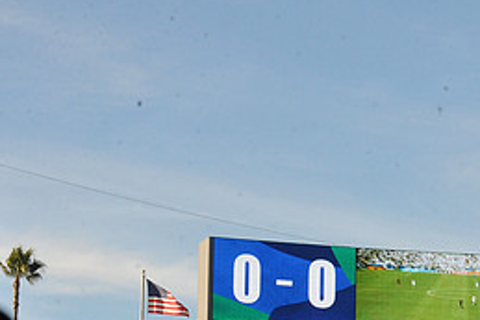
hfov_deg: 11.4
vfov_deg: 7.6
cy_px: 346
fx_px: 2388
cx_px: 486
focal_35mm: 179
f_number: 16
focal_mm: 80
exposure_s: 1/1000
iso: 1600
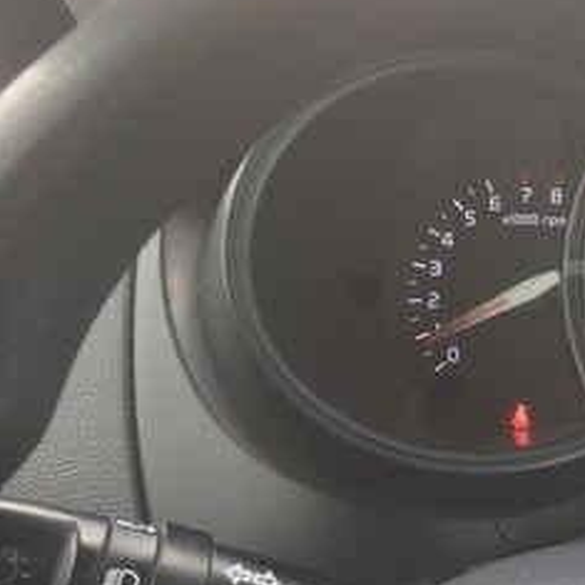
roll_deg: +0.0
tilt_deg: -13.9
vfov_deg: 24.0
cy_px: 297
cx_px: 819
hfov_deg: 21.1
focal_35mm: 72
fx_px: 1377
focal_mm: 4.15
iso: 50
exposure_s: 1/100
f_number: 2.2
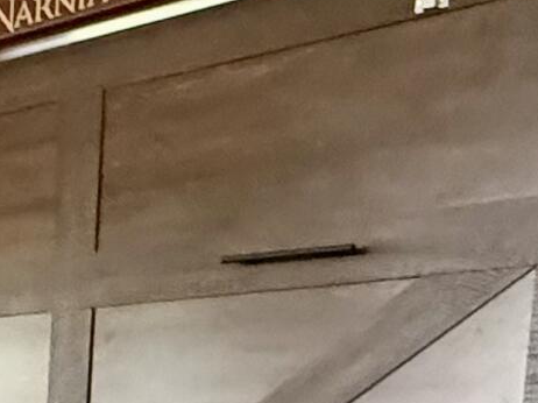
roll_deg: -3.1
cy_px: 715
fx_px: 1414
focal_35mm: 91
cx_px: -101
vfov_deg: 14.4
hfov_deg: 20.2
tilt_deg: -7.8
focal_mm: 2.22
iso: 1000
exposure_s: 1/60
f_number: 2.2
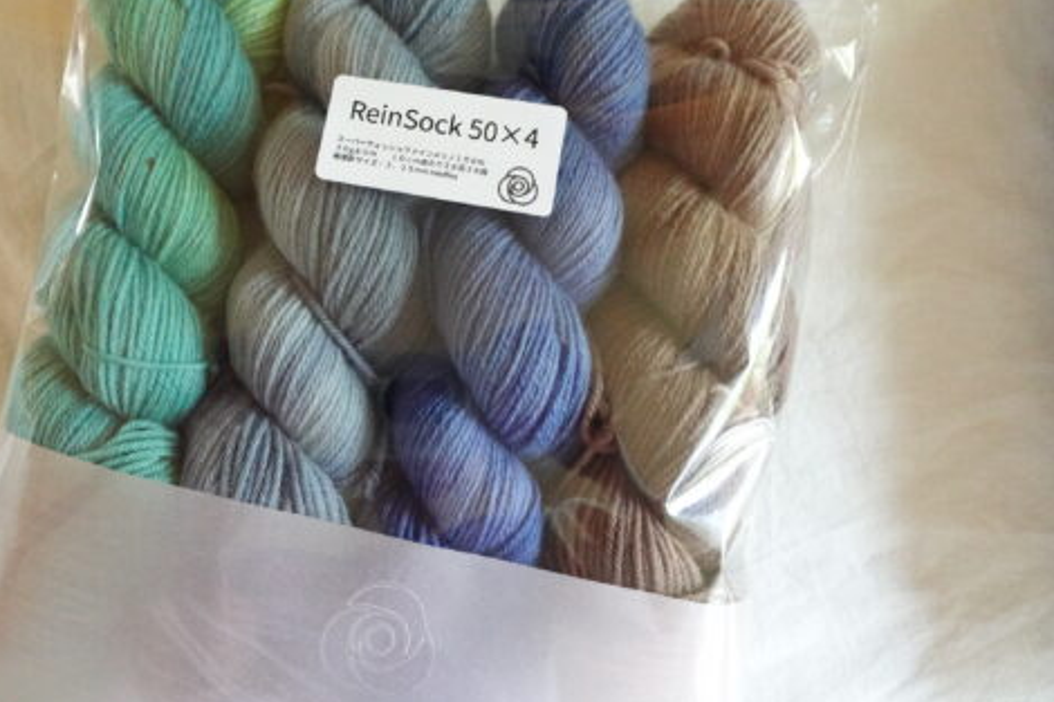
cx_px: 404
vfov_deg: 55.1
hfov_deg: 75.0
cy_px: 354
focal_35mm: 23
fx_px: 673
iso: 5000
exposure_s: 1/40
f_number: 3.5
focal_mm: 6.9
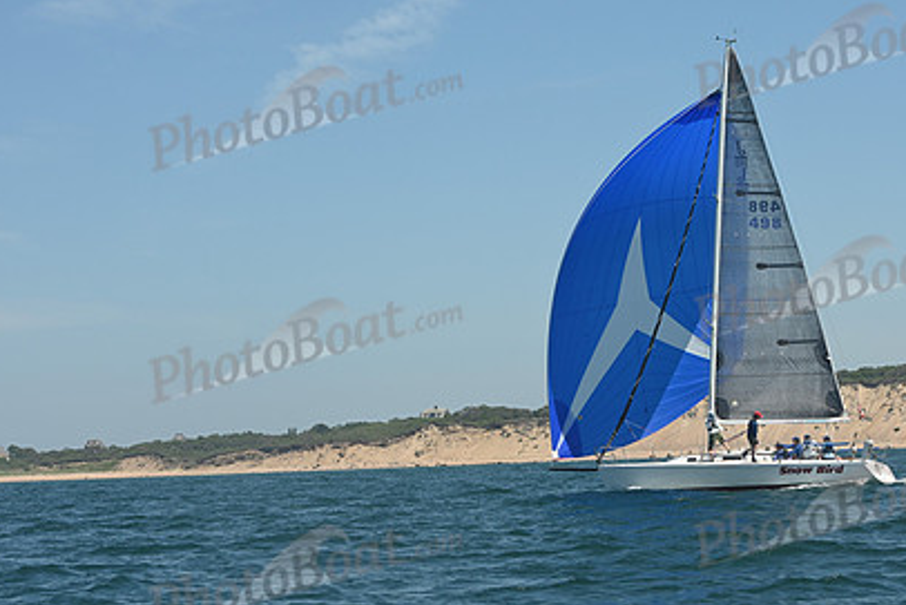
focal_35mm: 100
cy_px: 198
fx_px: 2517
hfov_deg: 20.4
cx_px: 580
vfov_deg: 13.7
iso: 320
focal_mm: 70
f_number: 9
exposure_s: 1/1000
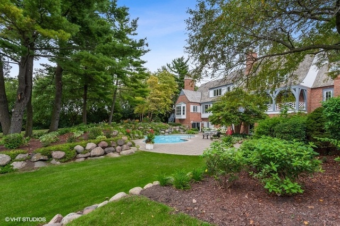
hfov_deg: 96.8
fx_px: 151
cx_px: 170
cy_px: 113
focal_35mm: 16
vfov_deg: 73.6
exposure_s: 1/125
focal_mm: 16
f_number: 8
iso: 200
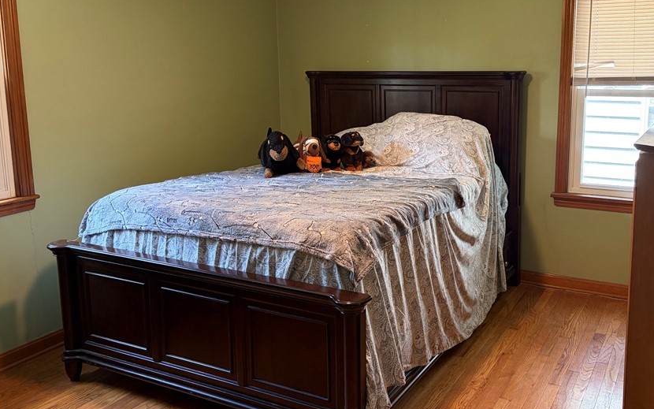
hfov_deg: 56.2
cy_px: 160
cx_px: 397
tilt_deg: -9.3
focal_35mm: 34
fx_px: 606
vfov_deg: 37.1
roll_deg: -0.3
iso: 250
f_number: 1.6
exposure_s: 1/60
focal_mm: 5.96
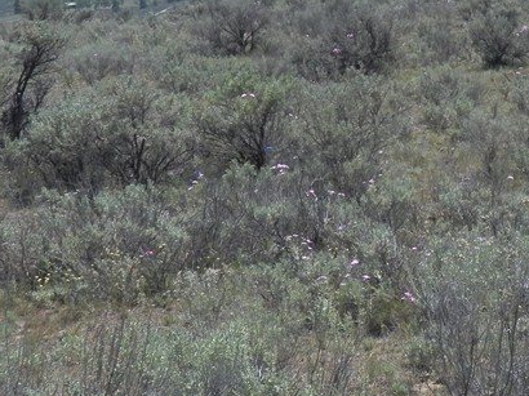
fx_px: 1527
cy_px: -3
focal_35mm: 100
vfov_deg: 14.5
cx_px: 590
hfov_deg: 18.8
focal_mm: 7.1
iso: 125
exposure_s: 1/2000
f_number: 4
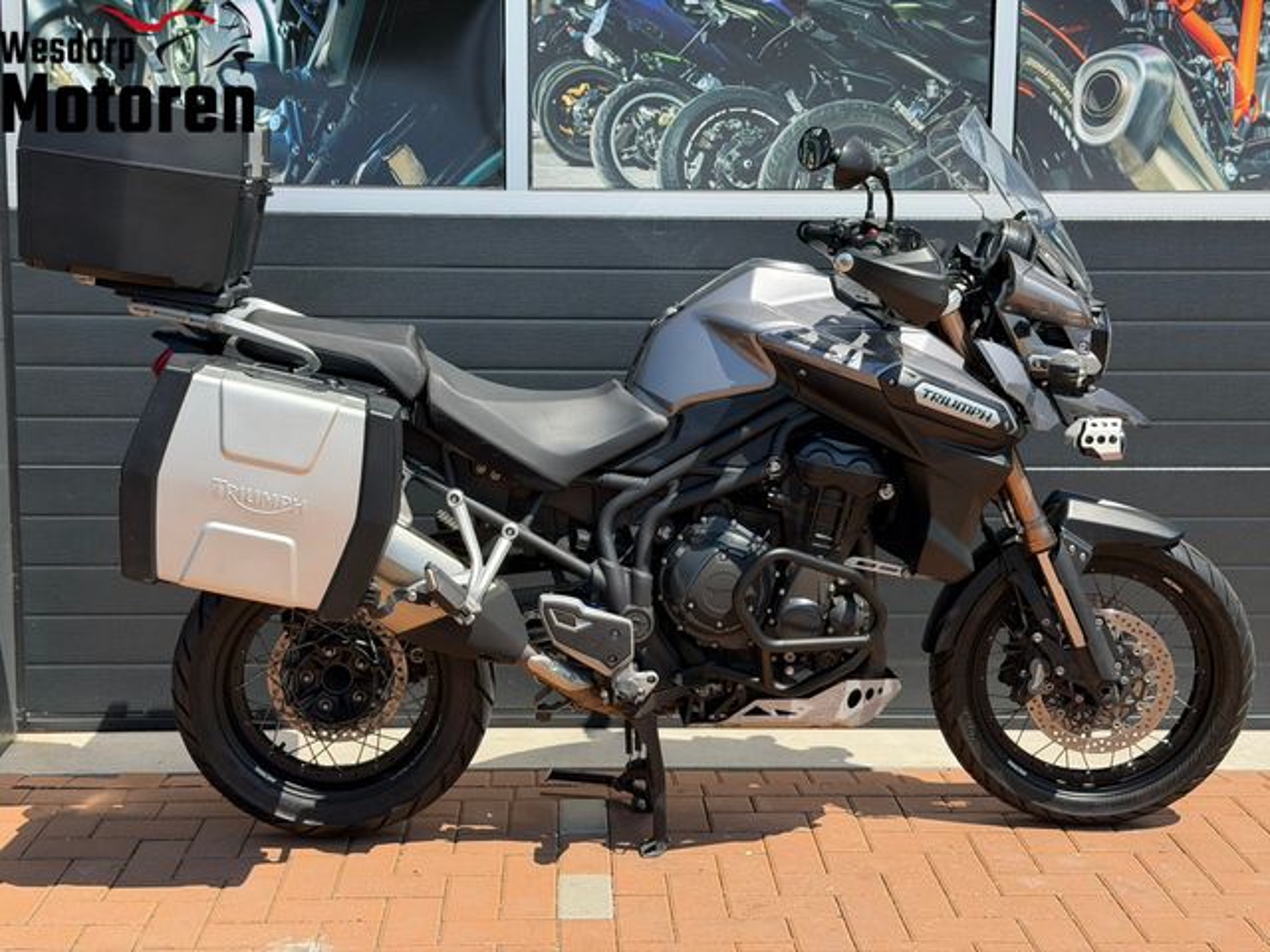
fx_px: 1761
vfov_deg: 30.3
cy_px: 476
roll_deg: +0.2
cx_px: 635
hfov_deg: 39.7
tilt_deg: -7.6
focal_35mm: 48
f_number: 1.78
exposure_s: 1/3096
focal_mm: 6.76
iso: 80
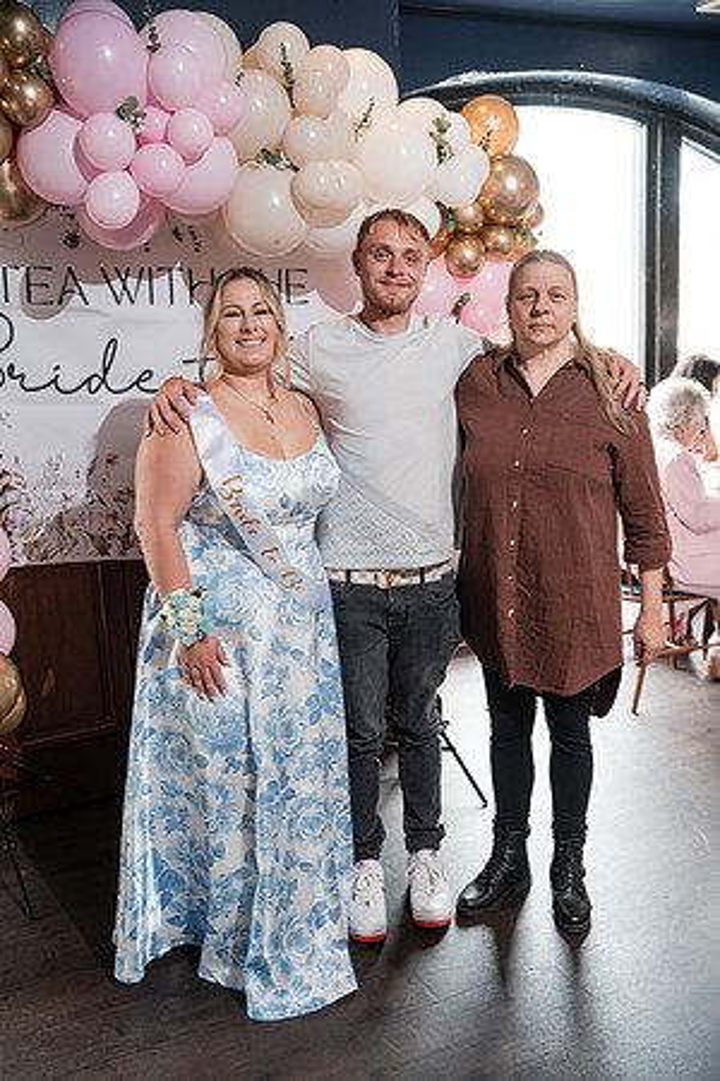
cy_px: 540
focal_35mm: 35
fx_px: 1050
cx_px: 360
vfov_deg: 54.4
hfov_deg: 37.9
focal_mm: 35
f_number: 4
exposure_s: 1/250
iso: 2000
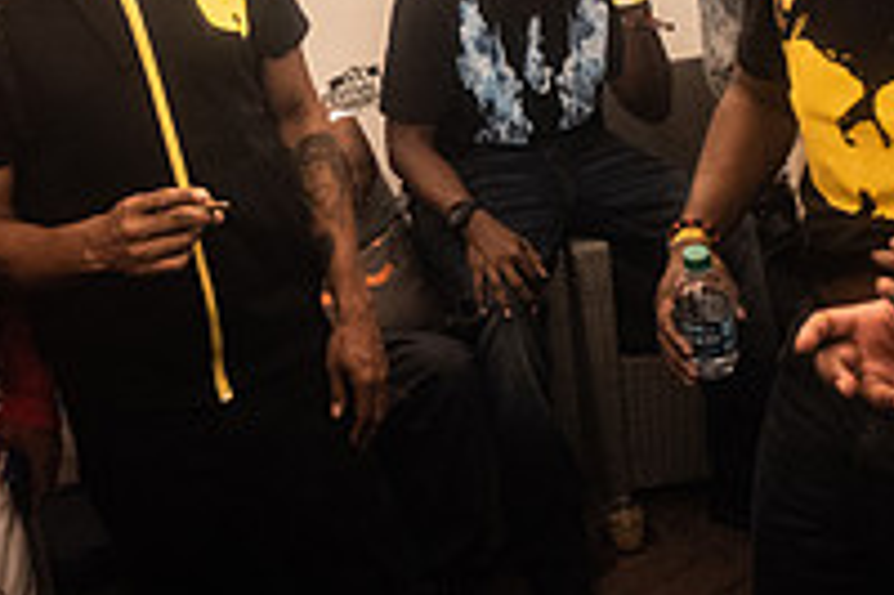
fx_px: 1439
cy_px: 83
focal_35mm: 58
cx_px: 304
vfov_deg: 22.9
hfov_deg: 34.2
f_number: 3.5
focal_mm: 20
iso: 1600
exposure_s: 1/100
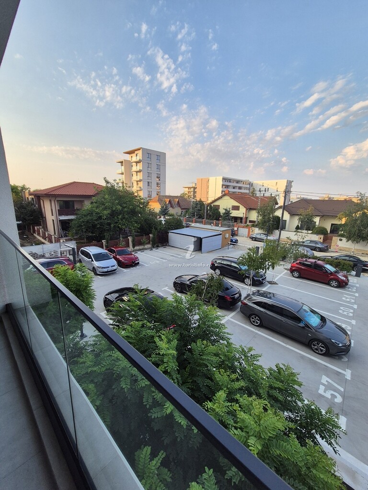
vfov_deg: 106.2
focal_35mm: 13
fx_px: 184
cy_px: 245
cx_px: 184
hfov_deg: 89.9
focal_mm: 2.2
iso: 50
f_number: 2.2
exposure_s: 1/518
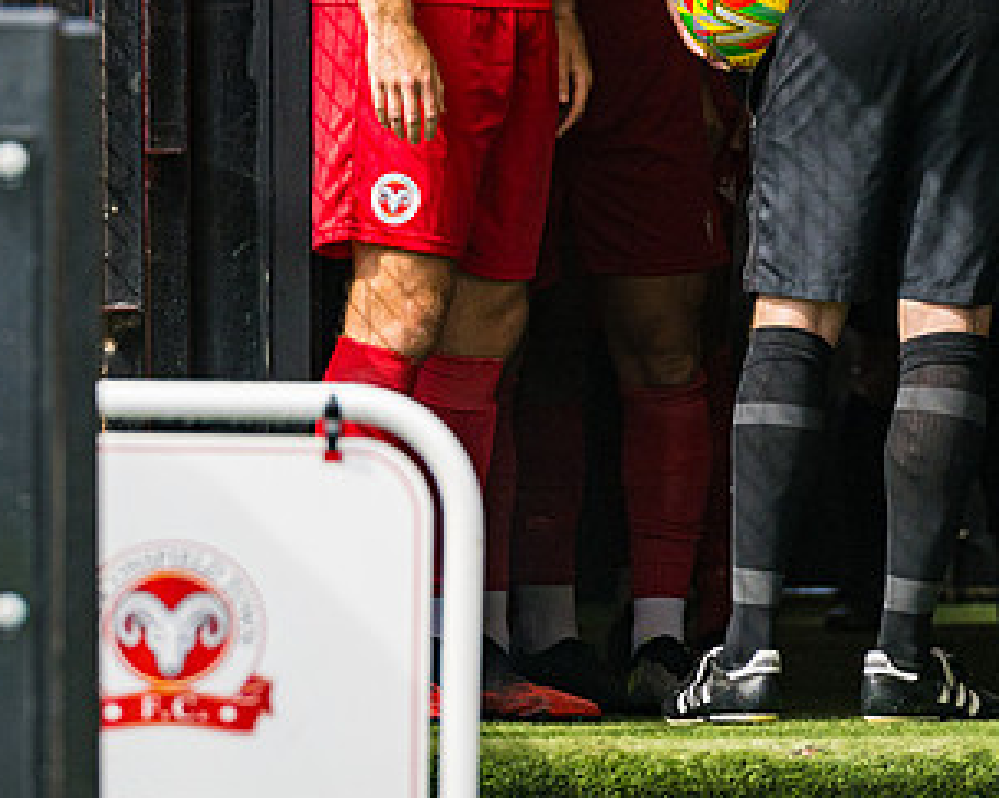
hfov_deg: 2.9
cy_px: 23
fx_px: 19655
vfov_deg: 2.3
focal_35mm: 665
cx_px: 323
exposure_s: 1/800
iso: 200
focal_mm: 200
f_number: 5
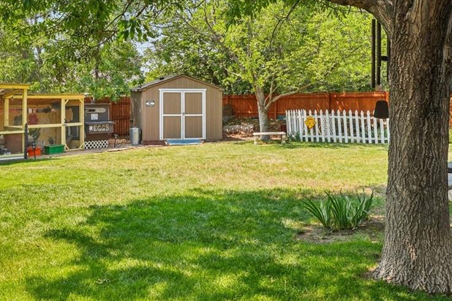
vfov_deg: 33.7
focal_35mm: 39
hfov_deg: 48.6
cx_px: 148
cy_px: 86
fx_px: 490
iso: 100
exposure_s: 1/200
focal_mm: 12
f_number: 8
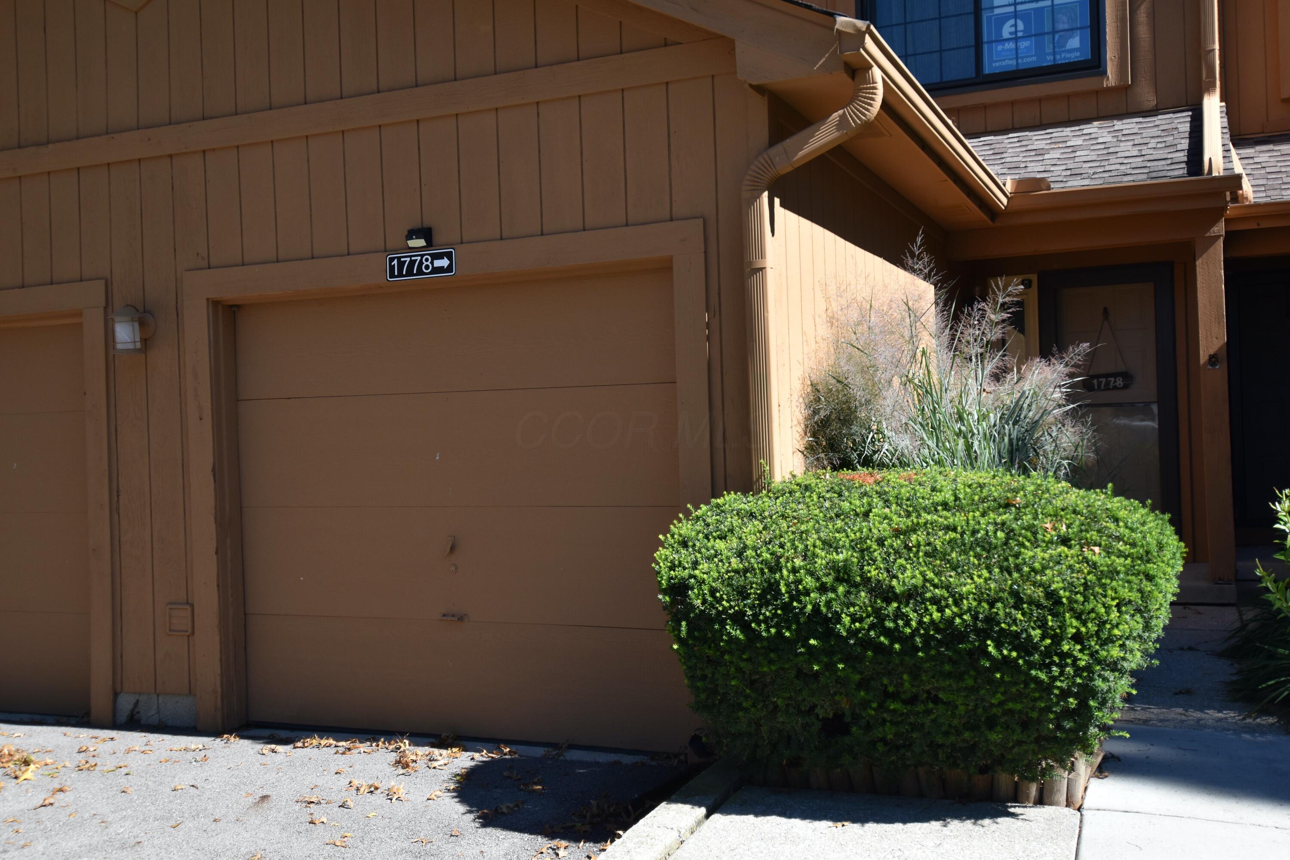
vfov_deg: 40.0
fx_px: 1182
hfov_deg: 57.2
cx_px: 645
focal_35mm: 33
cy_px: 430
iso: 320
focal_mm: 22
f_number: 5
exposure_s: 1/1250
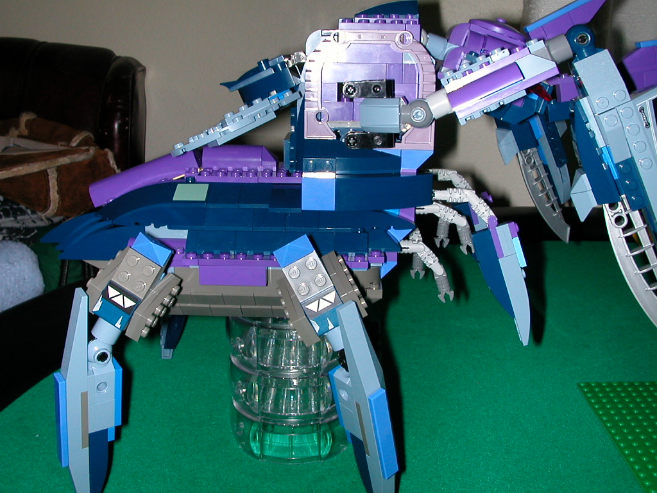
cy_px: 246
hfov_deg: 50.1
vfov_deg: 38.7
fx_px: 702
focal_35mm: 37
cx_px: 328
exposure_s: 1/59.9
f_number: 4.5
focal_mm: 5.6
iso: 100
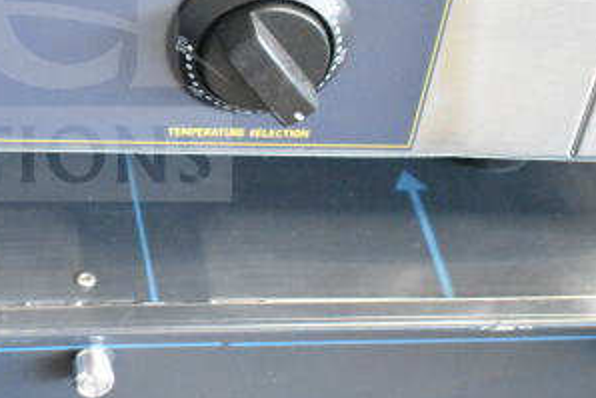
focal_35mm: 89
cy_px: 43
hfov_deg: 22.0
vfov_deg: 15.2
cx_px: 6
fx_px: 1474
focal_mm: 29
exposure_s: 1/50
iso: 16000
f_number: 4.2
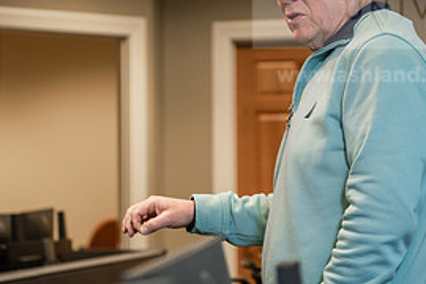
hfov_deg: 15.4
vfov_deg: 10.3
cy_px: 108
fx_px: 1574
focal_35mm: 133
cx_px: 205
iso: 800
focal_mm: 62
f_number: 2.8
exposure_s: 1/200
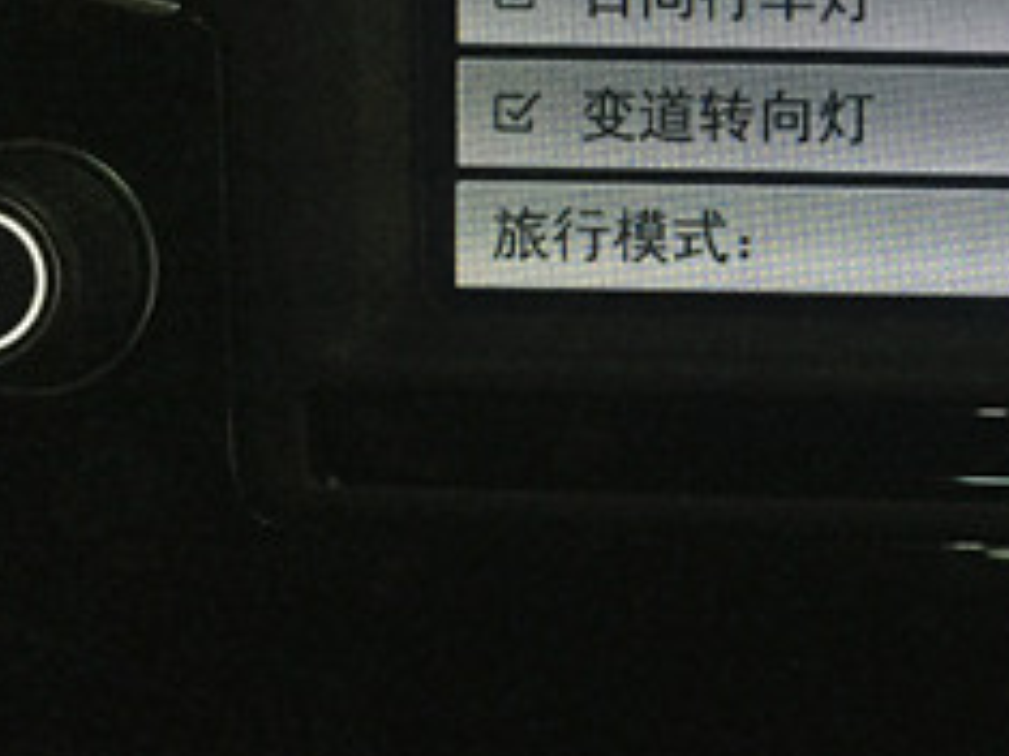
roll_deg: +0.4
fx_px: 2156
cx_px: 1125
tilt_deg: -29.8
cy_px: 0
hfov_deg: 24.5
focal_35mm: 74
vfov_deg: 19.3
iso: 200
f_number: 2.2
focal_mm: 4.15
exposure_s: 1/30
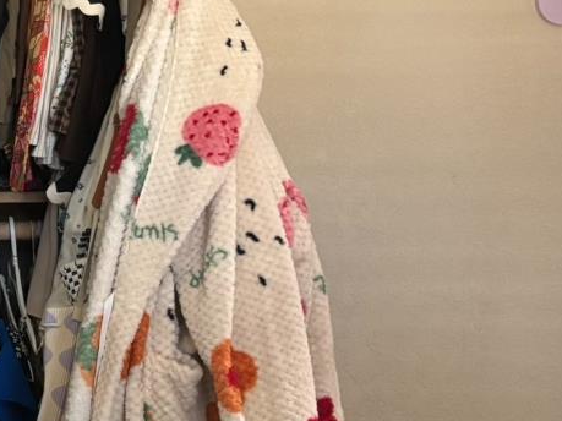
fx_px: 1380
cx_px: -313
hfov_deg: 19.6
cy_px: 258
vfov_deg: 17.3
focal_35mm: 85
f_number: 1.6
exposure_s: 1/30
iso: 640
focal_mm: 5.96
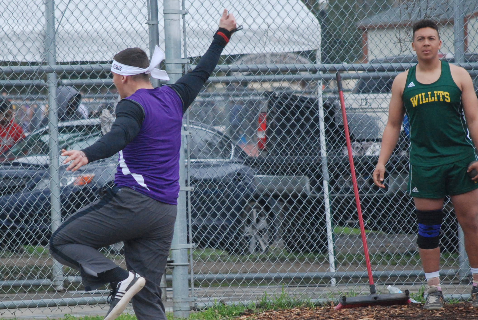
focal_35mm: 370
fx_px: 4917
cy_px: 223
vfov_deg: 3.7
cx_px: 185
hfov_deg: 5.6
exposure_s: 1/1250
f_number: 5
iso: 1000
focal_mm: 135
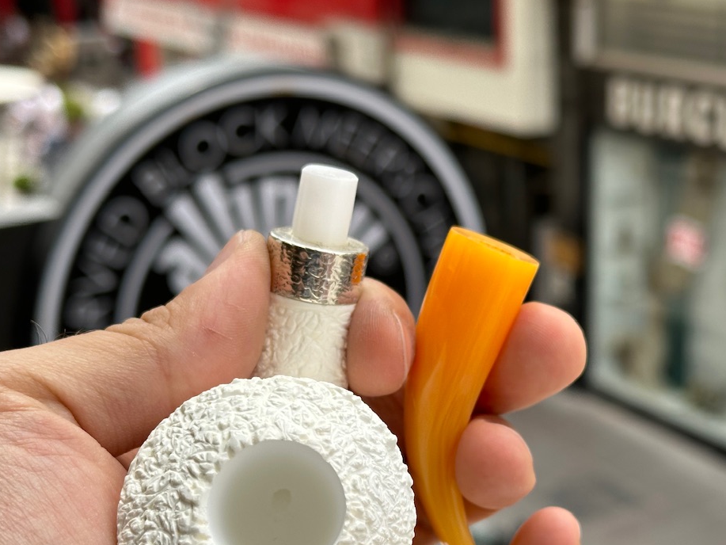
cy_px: 350
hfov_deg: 29.0
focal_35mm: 67
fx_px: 1405
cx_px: 389
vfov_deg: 21.9
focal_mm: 6.86
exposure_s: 1/1613
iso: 64
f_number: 1.78
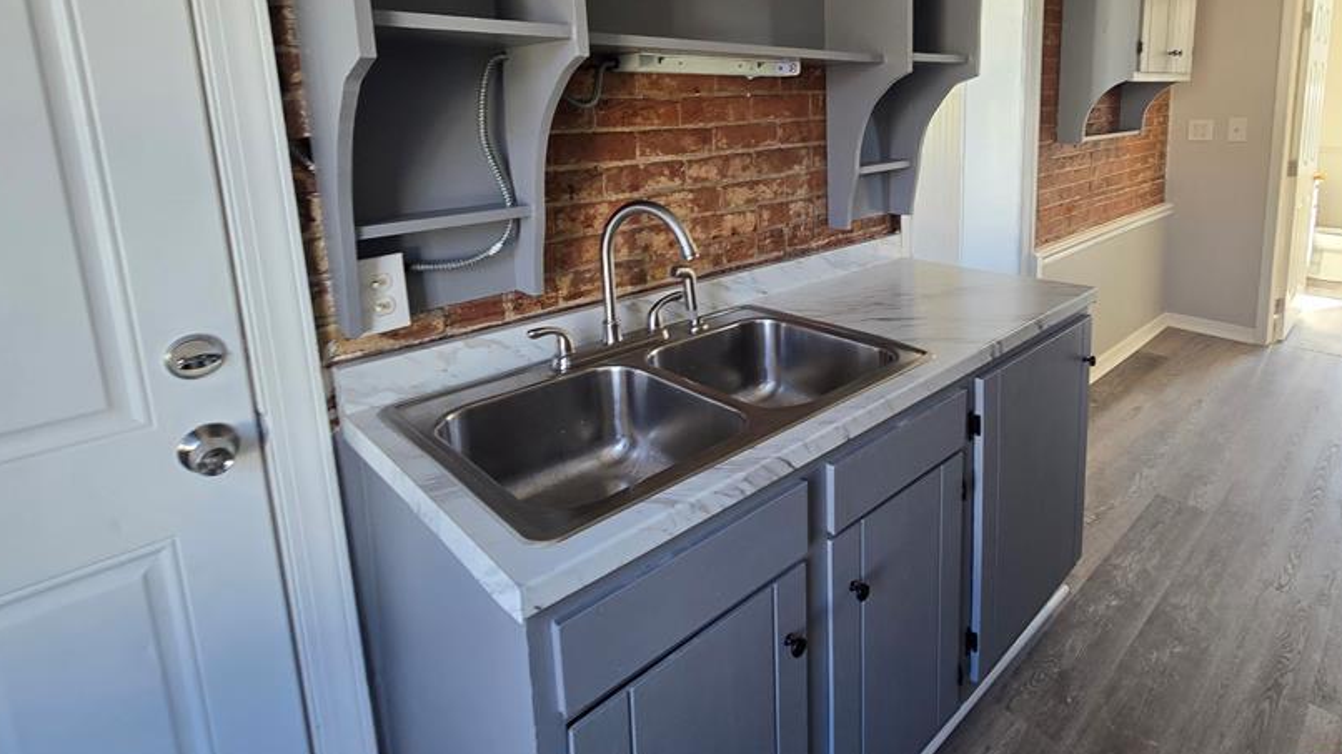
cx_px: 781
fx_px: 640
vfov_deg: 59.1
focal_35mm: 18
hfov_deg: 91.9
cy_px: 233
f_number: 2.2
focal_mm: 2.2
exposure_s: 1/60
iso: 64
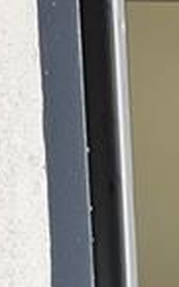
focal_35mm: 186
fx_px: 1455
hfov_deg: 5.7
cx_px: 795
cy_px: 499
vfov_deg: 10.6
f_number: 1.6
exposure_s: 1/120
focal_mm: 5.1
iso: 64
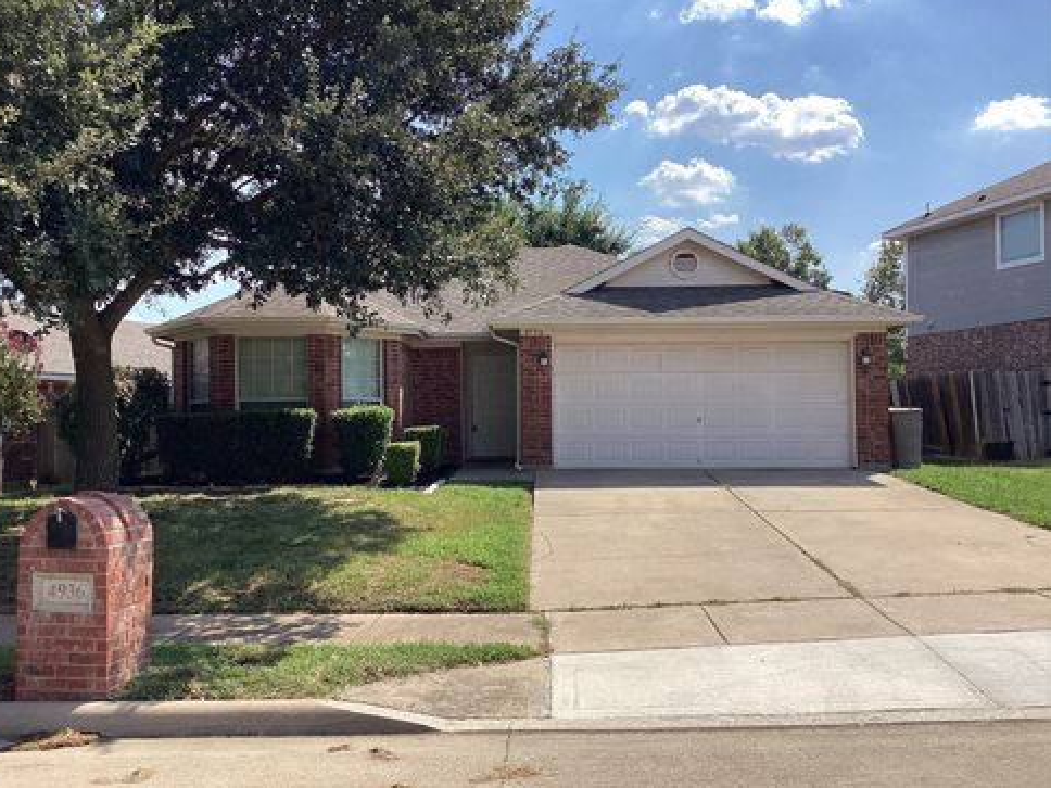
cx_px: 510
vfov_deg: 44.2
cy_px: 398
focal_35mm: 32
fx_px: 972
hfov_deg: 56.8
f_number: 2.4
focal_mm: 3.3
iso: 25
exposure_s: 1/1597
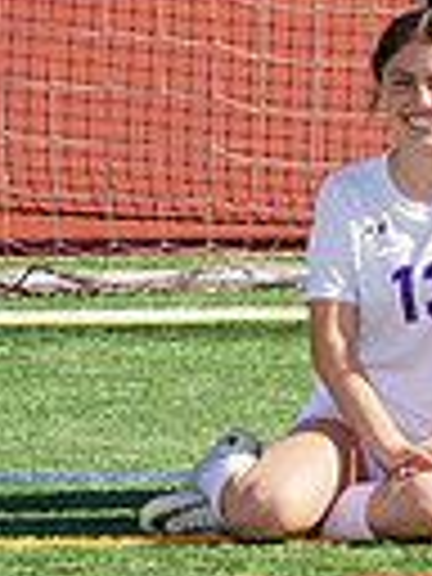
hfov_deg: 2.0
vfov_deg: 2.7
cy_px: 18
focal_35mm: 743
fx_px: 12363
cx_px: 1287
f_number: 13
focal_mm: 171
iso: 200
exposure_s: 1/250
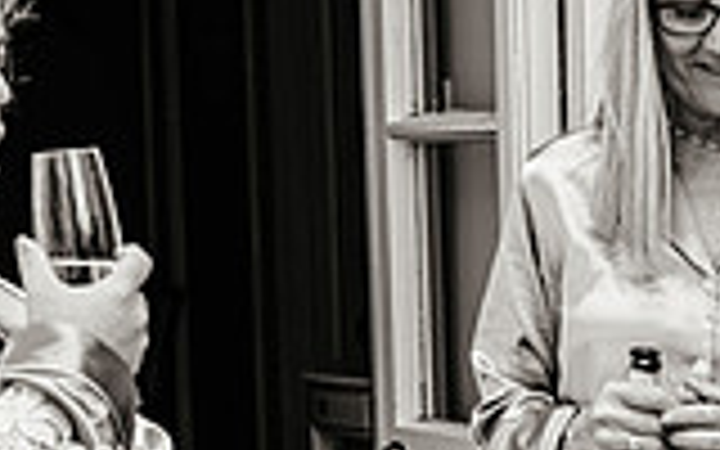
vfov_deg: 10.0
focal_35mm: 129
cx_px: 783
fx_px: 2531
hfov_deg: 15.8
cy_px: 493
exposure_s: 1/200
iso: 100
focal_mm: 35
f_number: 5
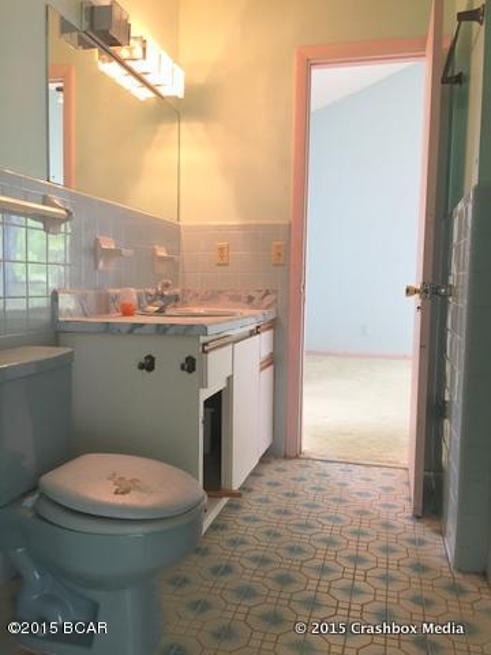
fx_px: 548
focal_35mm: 29
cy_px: 328
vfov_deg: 61.7
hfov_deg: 48.2
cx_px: 246
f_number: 2.2
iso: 80
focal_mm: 4.15
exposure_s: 1/30
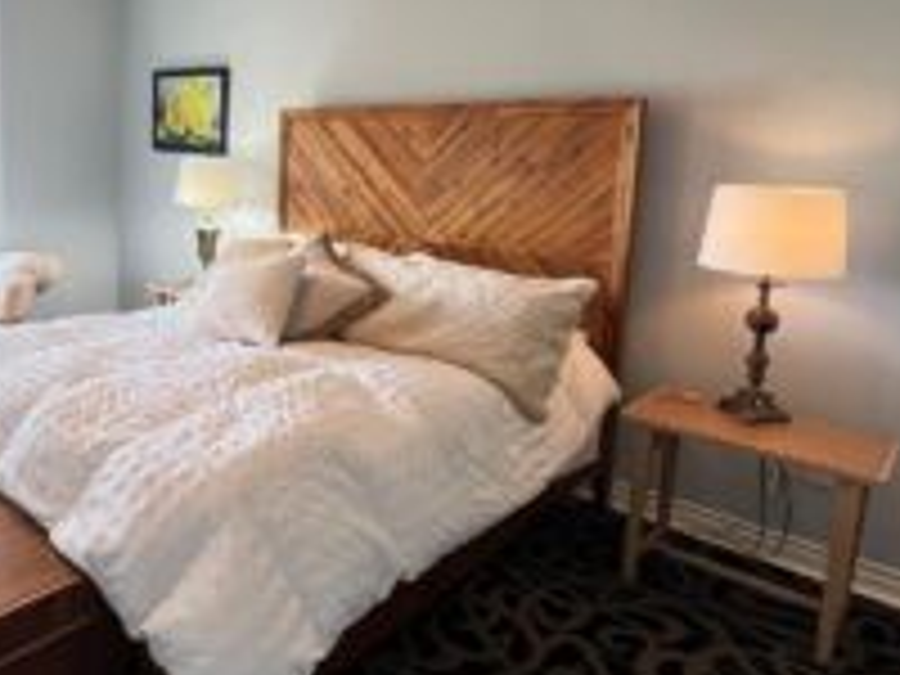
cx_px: 144
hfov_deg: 60.2
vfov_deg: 52.1
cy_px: 225
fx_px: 676
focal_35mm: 26
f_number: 1.8
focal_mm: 1.57
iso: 160
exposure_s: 1/60
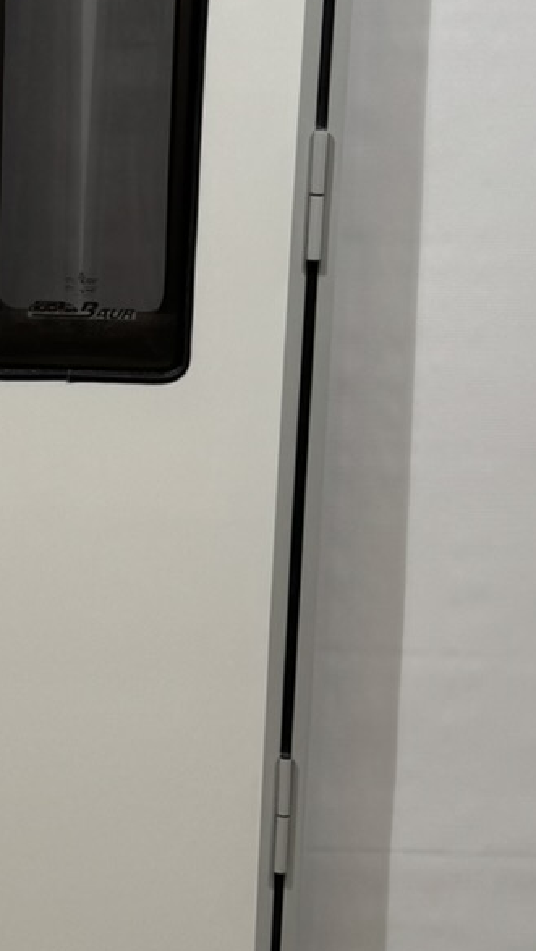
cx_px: -63
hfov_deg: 13.0
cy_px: 364
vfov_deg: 23.4
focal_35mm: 91
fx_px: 2298
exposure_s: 1/218
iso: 64
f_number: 1.78
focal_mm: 6.76
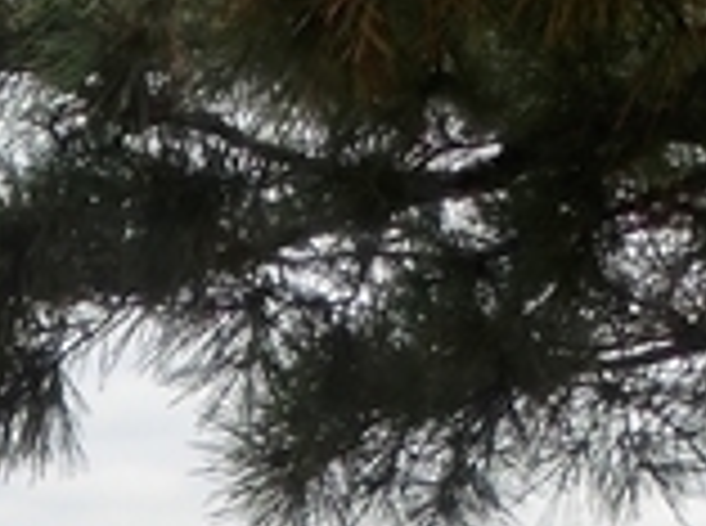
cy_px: 1331
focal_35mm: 157
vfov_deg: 8.5
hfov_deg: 12.1
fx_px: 3195
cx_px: -292
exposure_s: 1/640
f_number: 3
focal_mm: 4.24
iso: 80
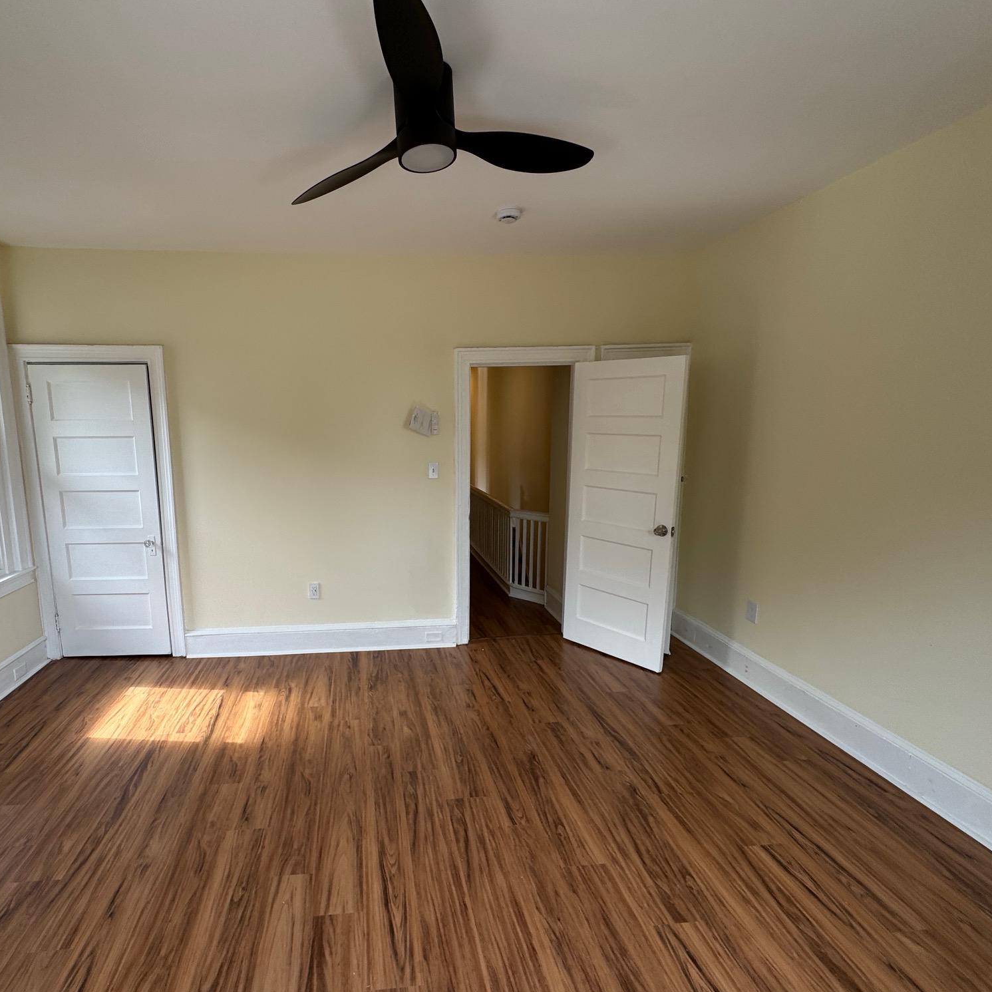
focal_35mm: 17
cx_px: 409
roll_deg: +0.5
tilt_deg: -8.9
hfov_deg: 83.2
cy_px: 509
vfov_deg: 84.0
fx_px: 551
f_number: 2.2
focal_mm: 2.22
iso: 40
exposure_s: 1/135
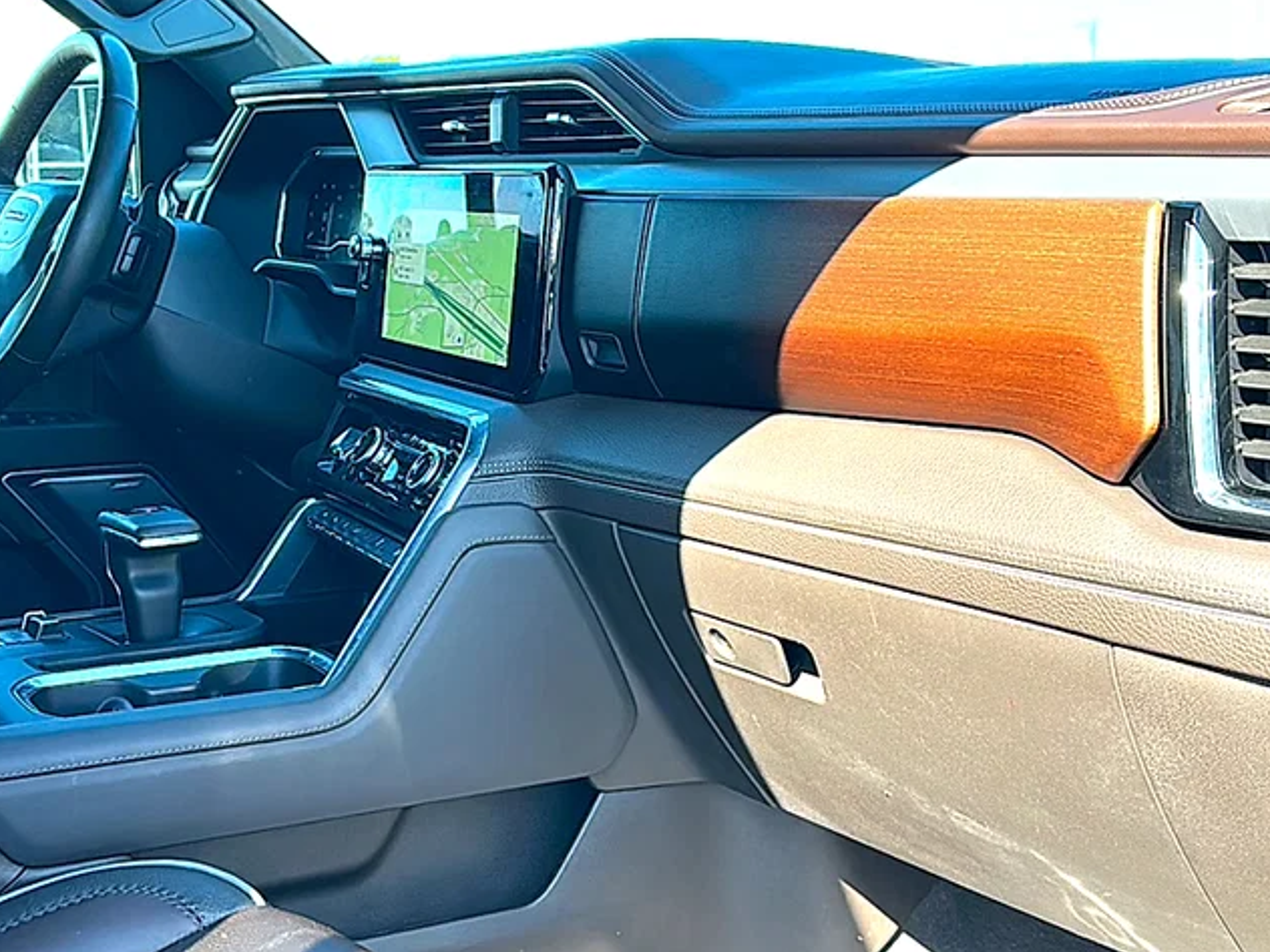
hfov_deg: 45.7
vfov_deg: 35.1
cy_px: 485
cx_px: 585
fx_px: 1504
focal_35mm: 41
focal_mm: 6.86
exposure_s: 1/465
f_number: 1.78
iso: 80
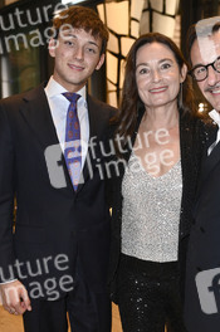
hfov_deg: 30.2
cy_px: 221
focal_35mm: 44
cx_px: 146
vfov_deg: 43.9
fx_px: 405
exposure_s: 1/60
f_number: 3.2
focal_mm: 29
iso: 1600
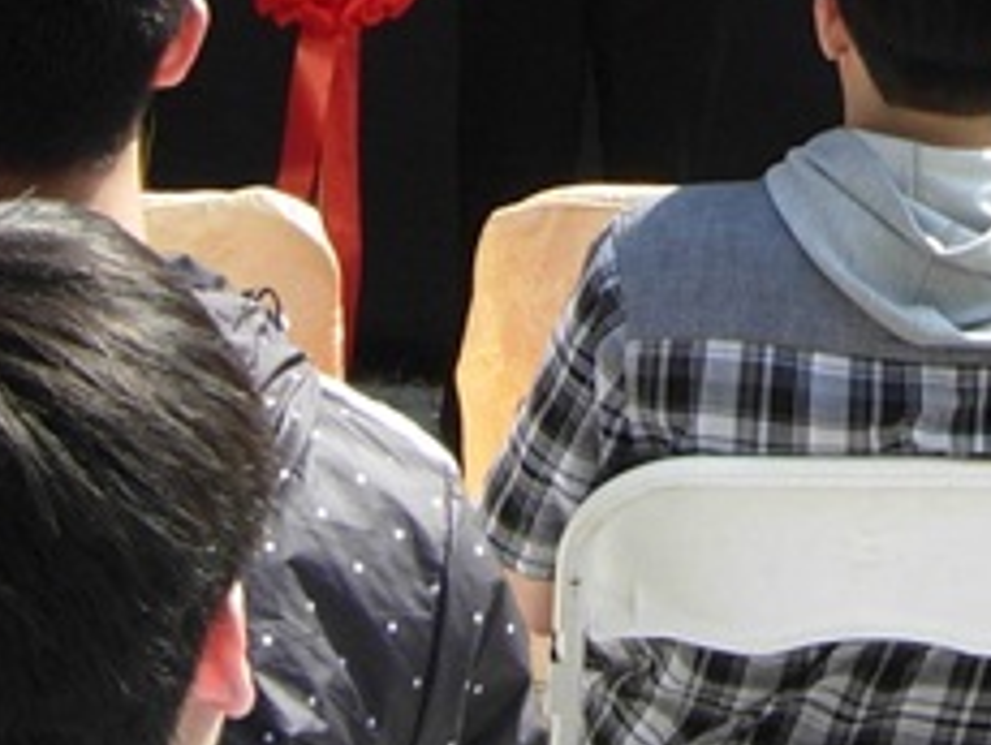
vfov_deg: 9.3
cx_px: 1075
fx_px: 4385
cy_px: -517
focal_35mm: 153
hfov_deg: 12.7
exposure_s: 1/197
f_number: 4.3
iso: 50
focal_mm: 7.5
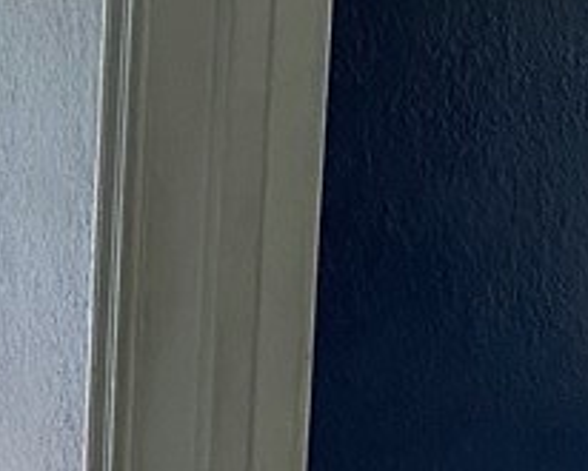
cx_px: -491
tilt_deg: -6.5
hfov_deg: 13.6
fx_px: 2194
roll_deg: +0.4
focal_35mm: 126
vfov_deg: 12.2
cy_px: 337
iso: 320
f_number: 1.8
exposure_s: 1/60
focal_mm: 4.25
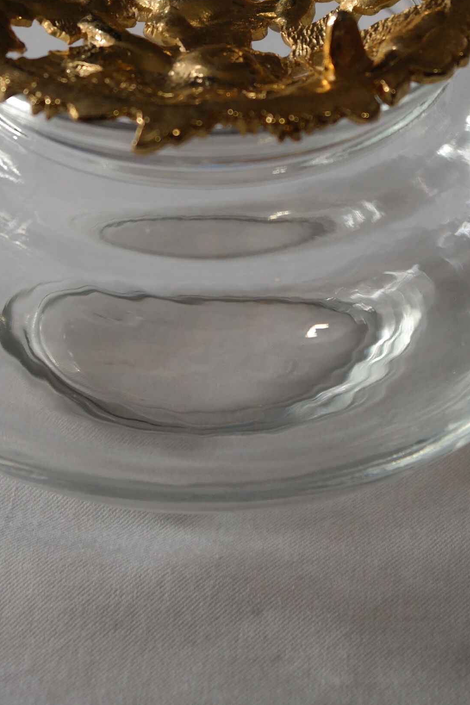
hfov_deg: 9.8
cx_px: 205
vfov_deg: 14.6
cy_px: 118
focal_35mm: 140
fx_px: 2742
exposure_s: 1/80
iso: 400
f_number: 5.6
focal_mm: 50
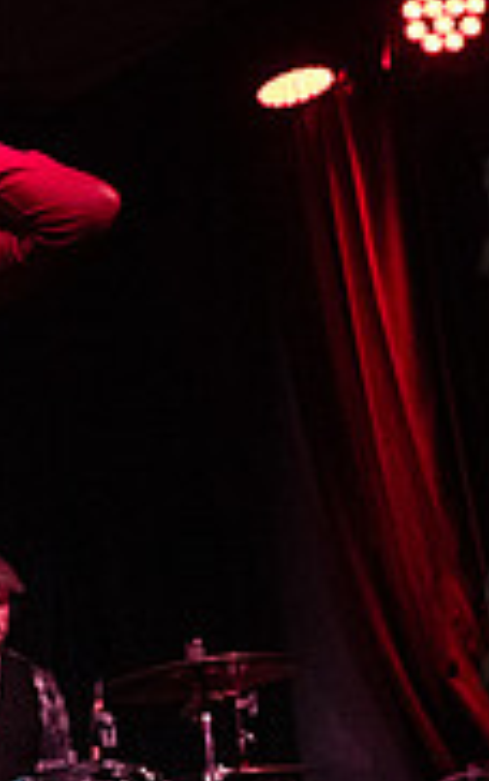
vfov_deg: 26.5
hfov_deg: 16.3
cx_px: -51
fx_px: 1661
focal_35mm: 78
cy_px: 408
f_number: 3.5
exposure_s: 1/320
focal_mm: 24
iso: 12800
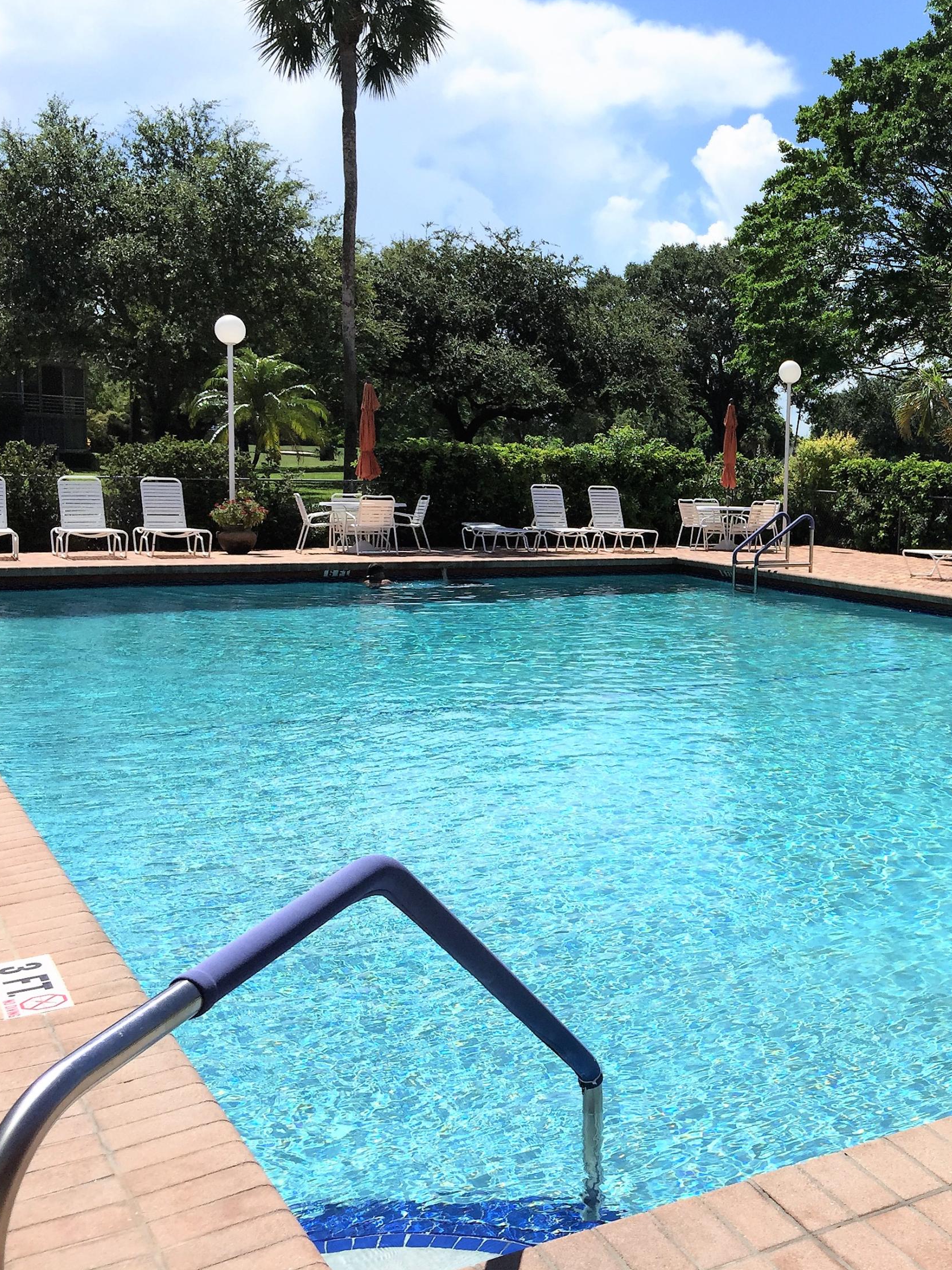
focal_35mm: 39
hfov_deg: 34.8
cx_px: 846
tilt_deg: -3.8
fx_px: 1430
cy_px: 636
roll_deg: -2.8
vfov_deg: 47.9
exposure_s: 1/3049
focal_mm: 4.15
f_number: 2.2
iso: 32
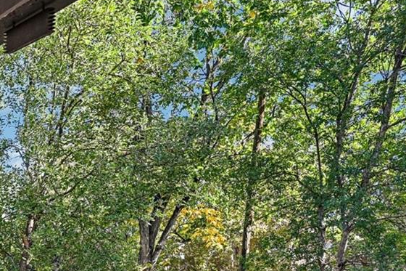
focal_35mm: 40
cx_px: 22
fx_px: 451
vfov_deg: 30.5
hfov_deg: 43.2
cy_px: 283
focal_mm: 14
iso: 64
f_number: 8
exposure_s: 1/25
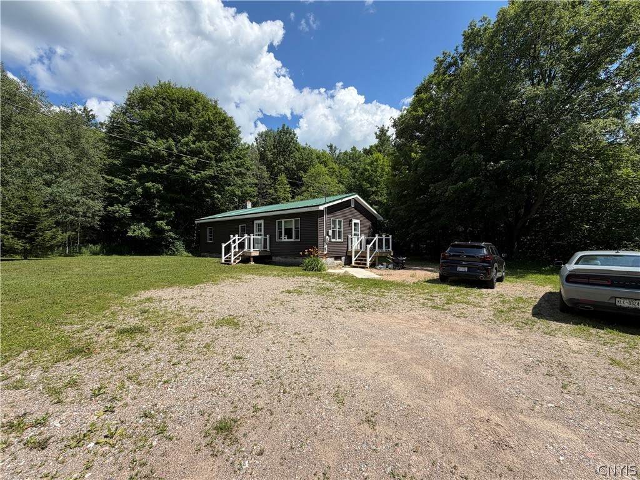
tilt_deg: +2.5
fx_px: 259
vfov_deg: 85.7
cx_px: 320
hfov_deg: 102.1
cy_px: 240
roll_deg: +1.8
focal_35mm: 14
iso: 20
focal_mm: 2.22
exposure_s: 1/789
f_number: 2.2
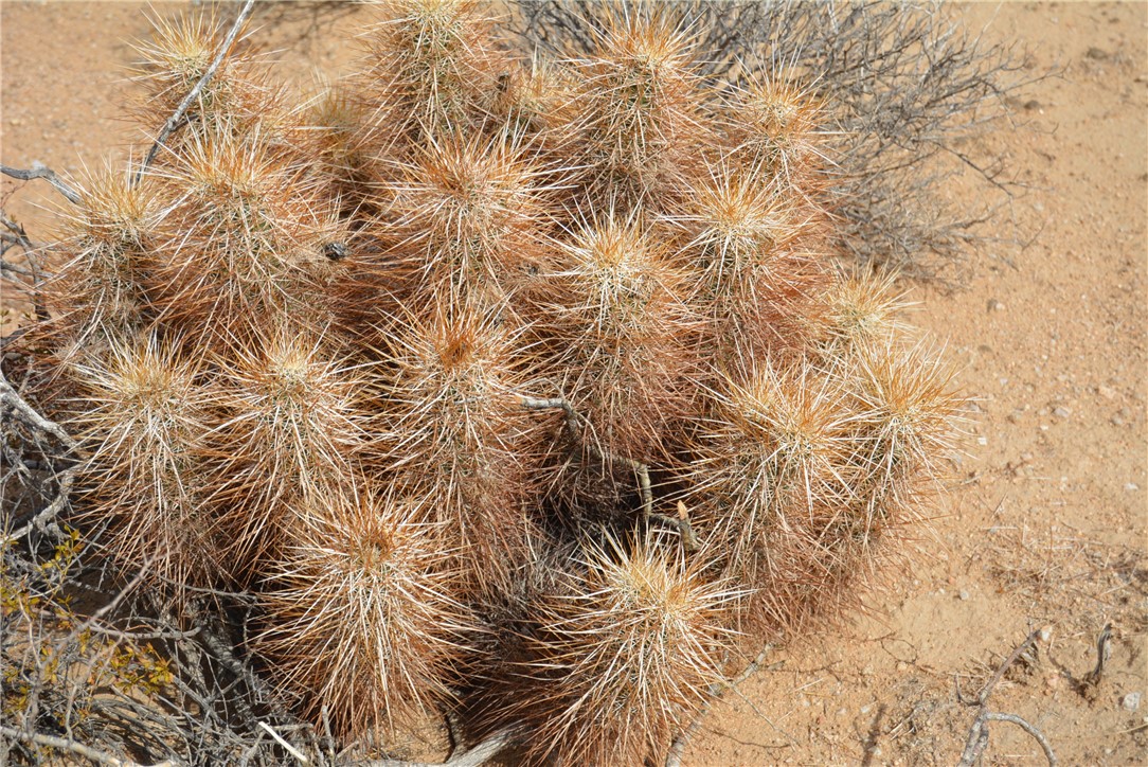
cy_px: 384
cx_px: 574
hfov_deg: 24.6
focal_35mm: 82
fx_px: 2632
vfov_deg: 16.6
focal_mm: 55
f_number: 6.3
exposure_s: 1/1600
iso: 400
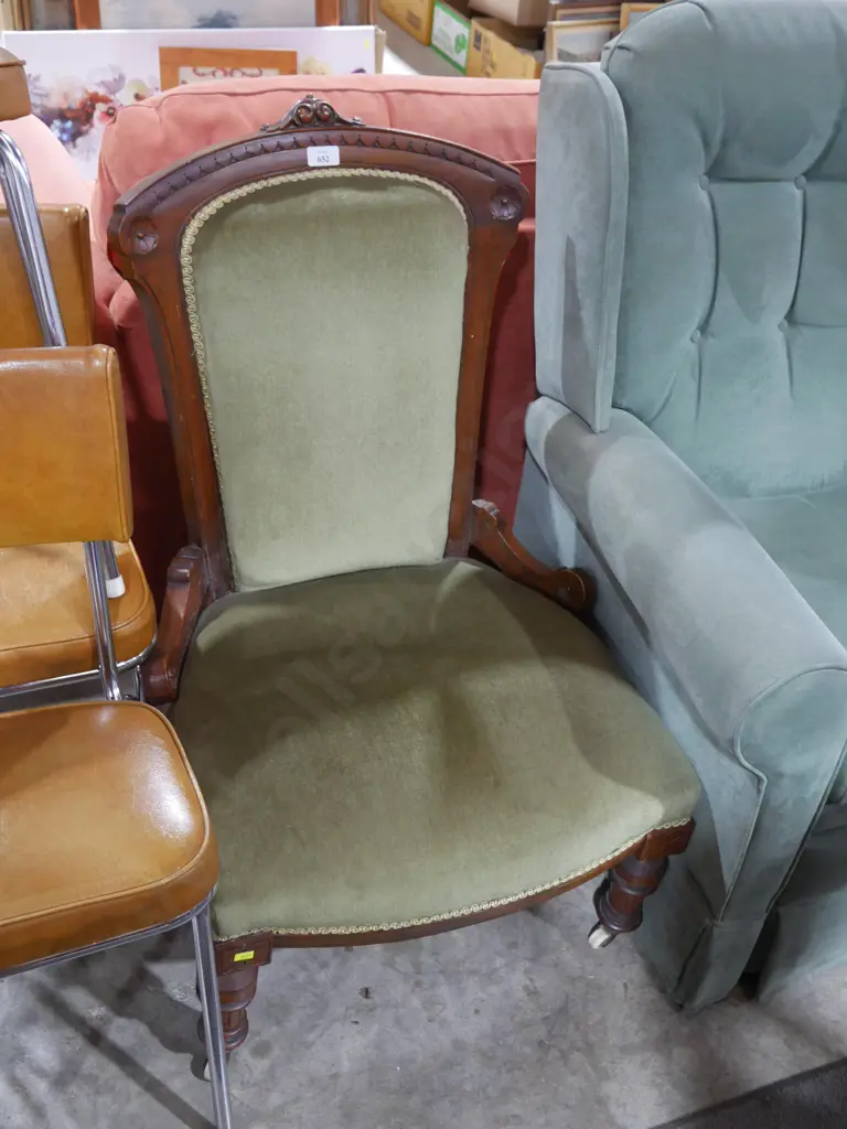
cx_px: 424
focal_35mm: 38
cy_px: 564
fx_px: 1240
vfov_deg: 49.0
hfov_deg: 37.7
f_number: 4.1
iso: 2000
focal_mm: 19
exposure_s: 1/60
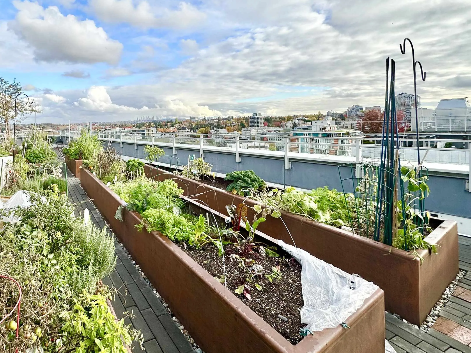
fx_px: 272
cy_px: 133
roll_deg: +1.6
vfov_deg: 65.0
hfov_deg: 79.2
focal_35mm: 20
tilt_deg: -1.9
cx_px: 159
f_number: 2.2
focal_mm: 2.22
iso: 40
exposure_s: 1/1208
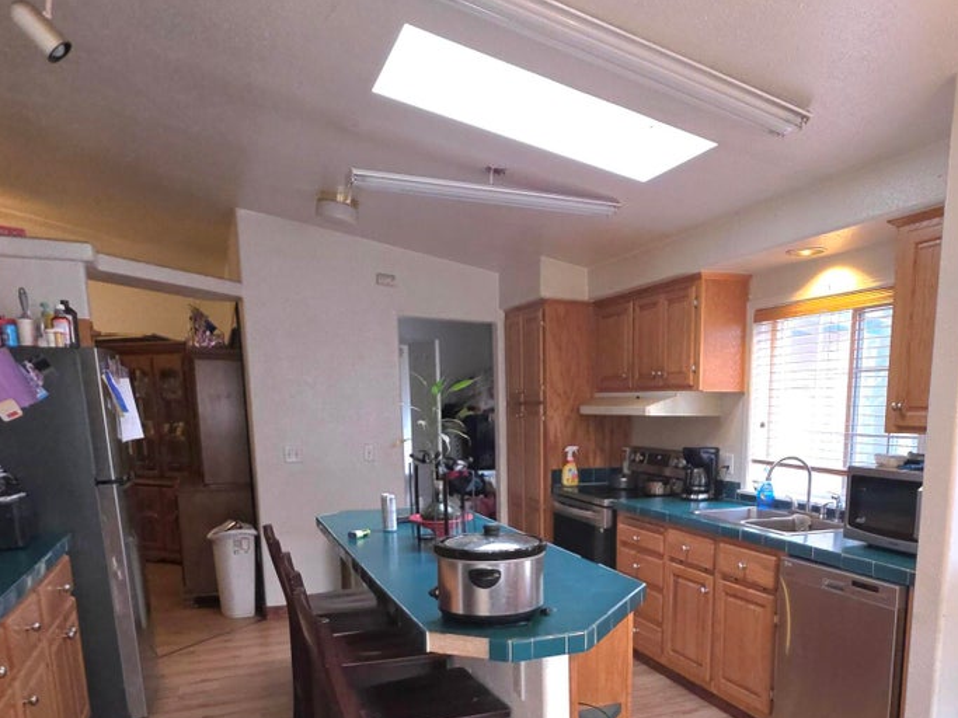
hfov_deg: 66.1
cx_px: 609
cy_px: 555
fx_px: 719
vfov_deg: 50.4
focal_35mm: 26
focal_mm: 2.2
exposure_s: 1/40
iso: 200
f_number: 1.9
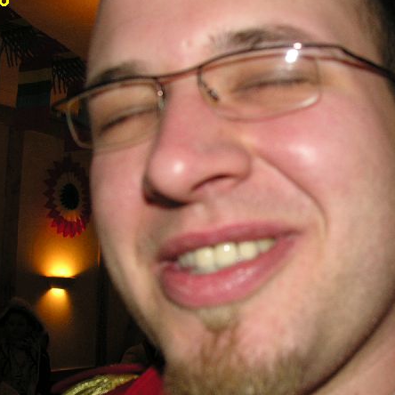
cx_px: 254
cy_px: 241
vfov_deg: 30.0
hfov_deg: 29.9
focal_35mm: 57
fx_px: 736
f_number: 2.8
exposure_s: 1/60.1
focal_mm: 8.9
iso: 100
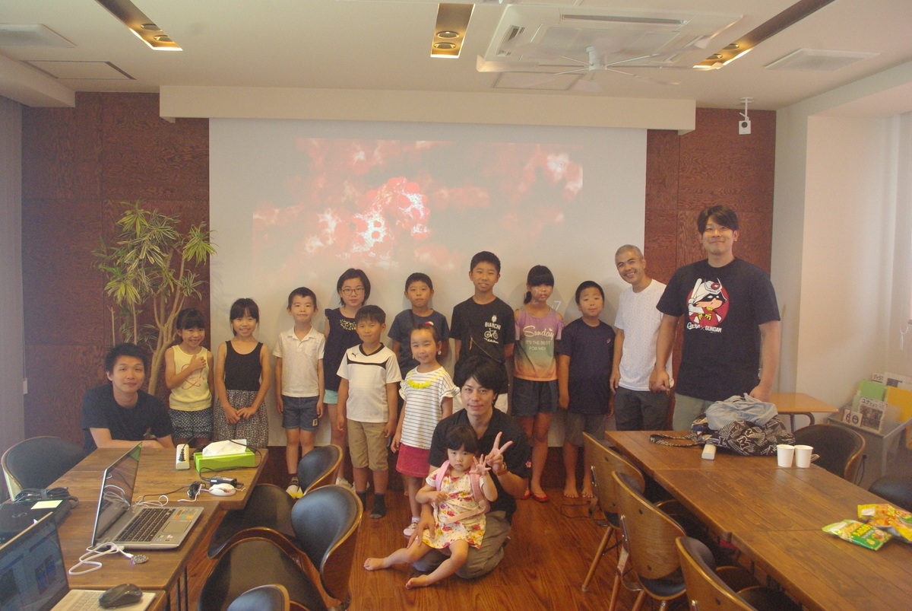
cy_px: 306
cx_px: 456
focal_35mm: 31
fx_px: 786
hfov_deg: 60.2
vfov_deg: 42.4
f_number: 7.1
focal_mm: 21.25
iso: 1600
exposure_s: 1/80
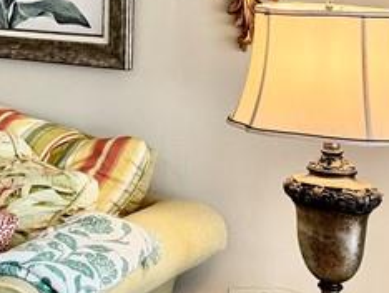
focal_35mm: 105
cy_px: 2
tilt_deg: -4.6
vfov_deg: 13.9
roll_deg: +1.6
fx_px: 1181
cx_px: -308
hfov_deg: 15.9
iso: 200
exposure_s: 1/120
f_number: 1.78
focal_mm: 6.76
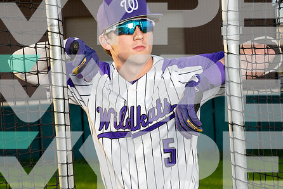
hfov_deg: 22.4
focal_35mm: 91
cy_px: 88
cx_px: 136
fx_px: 716
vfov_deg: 15.0
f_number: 6.3
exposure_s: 1/250
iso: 250
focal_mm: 70
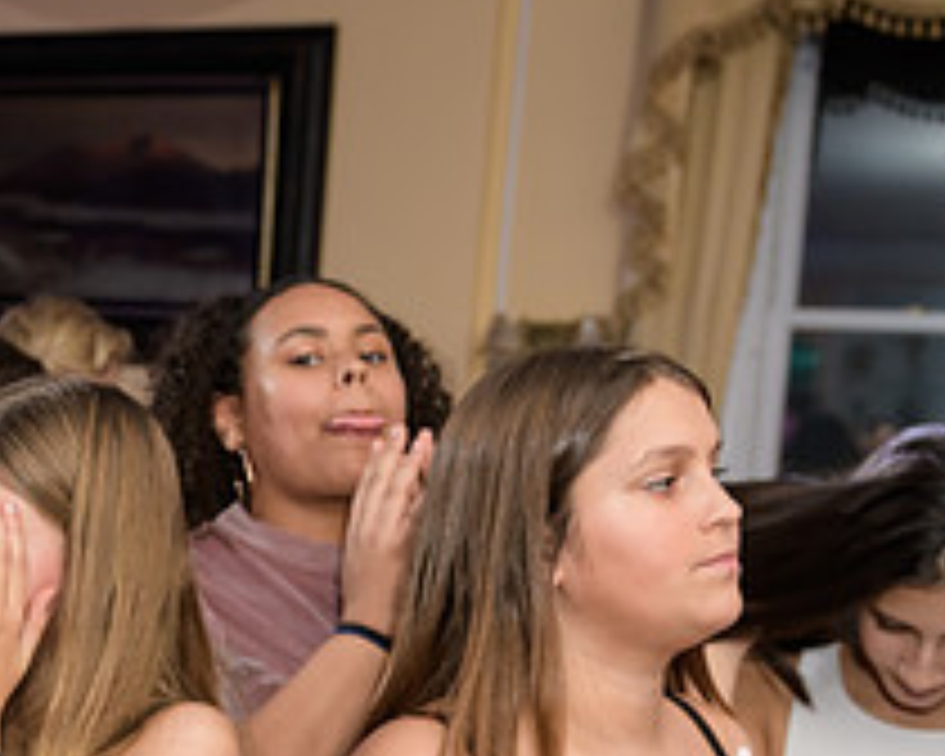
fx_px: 1958
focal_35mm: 70
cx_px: 45
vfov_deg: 21.4
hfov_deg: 26.0
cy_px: 664
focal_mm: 27
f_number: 3.2
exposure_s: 1/125
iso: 800
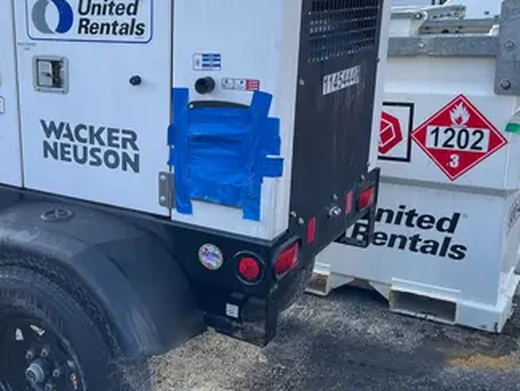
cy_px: 191
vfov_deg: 32.9
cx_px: 99
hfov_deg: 41.0
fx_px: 661
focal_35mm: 44
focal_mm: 4.2
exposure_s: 1/247
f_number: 1.6
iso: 32
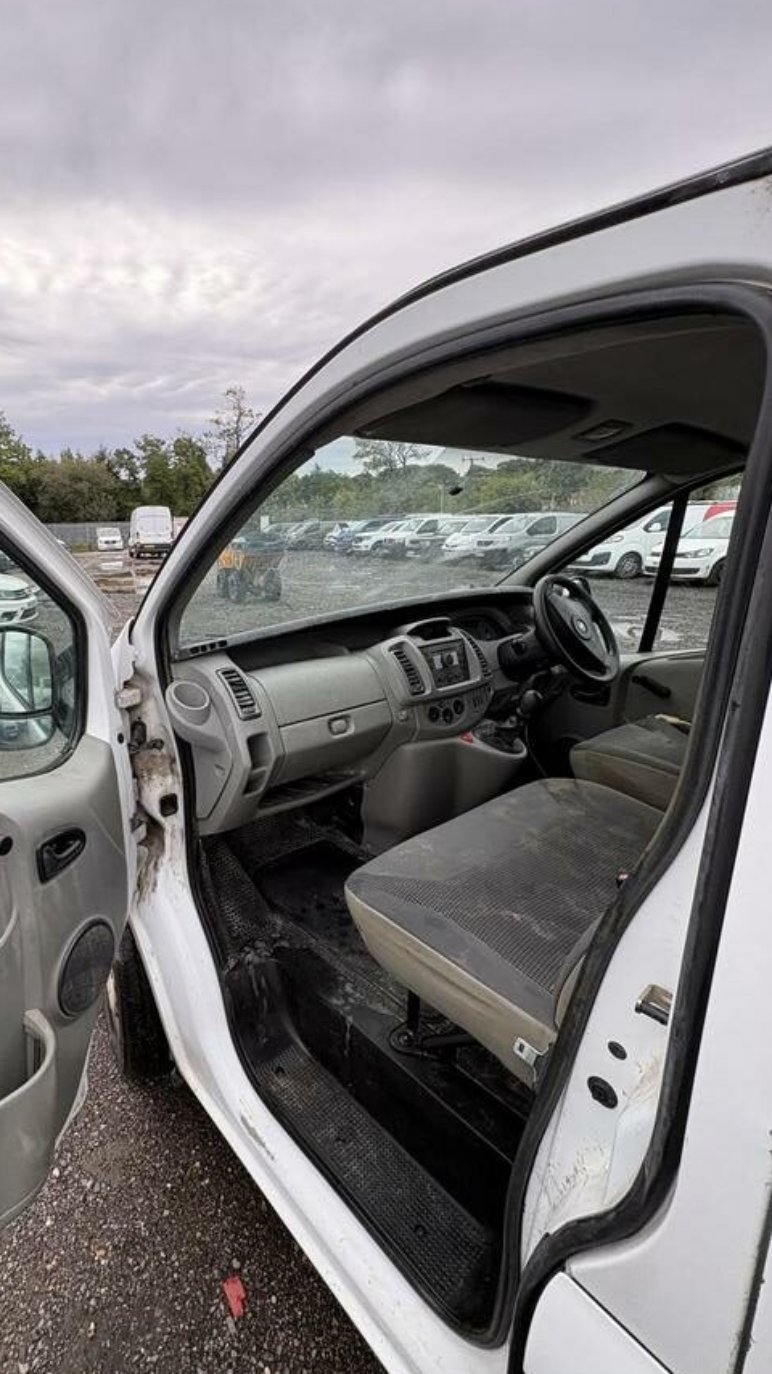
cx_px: 240
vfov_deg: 99.4
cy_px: 674
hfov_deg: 64.8
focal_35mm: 16
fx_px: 583
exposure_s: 1/202
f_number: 2.2
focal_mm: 2.22
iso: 40
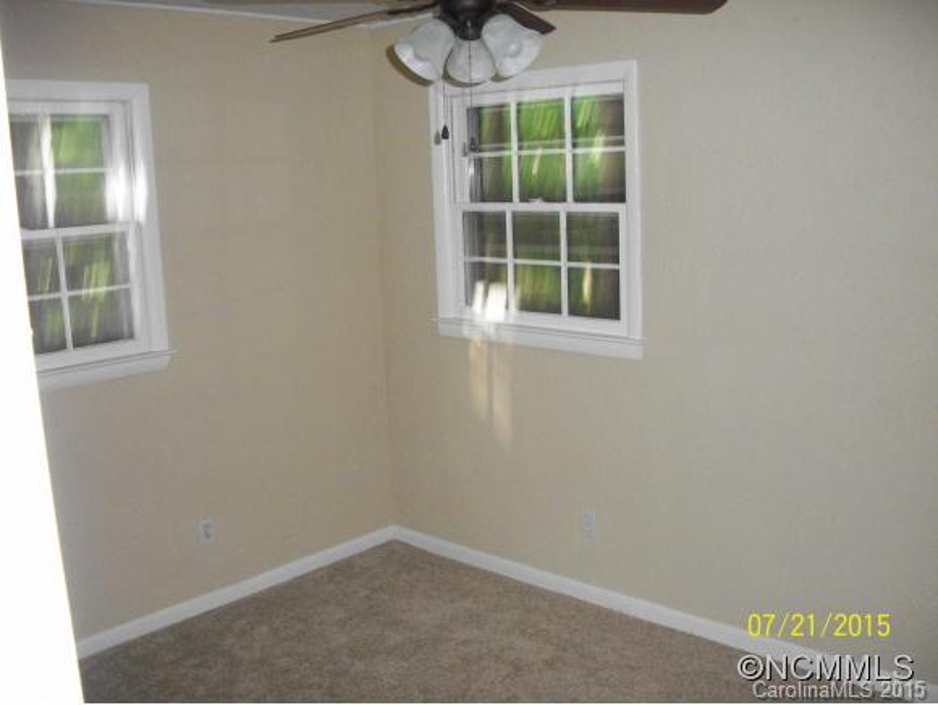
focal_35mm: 35
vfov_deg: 40.8
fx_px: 949
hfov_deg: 52.6
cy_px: 352
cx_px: 469
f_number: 3.1
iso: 320
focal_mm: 6.3
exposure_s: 1/30
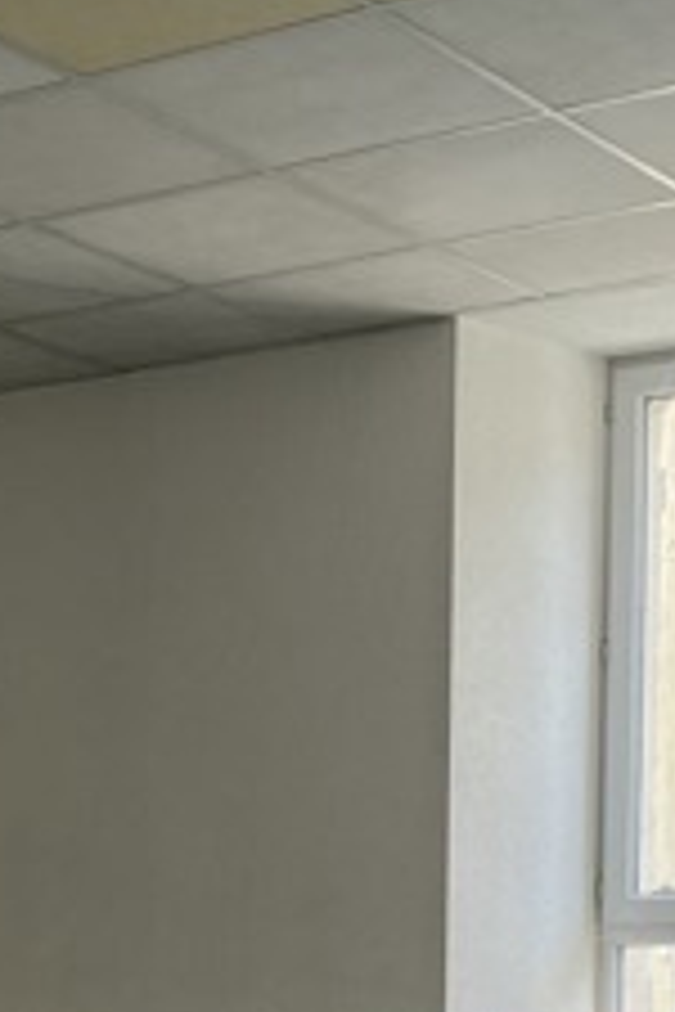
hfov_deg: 14.2
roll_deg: -0.5
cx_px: 148
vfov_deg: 20.4
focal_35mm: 96
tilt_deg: -1.1
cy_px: 1061
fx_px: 2700
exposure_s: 1/153
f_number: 1.6
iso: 64
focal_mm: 5.1
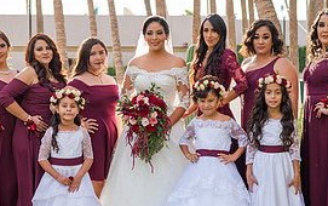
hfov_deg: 19.1
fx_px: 975
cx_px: 154
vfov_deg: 12.0
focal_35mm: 109
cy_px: 82
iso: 125
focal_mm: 50
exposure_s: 1/250
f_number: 4
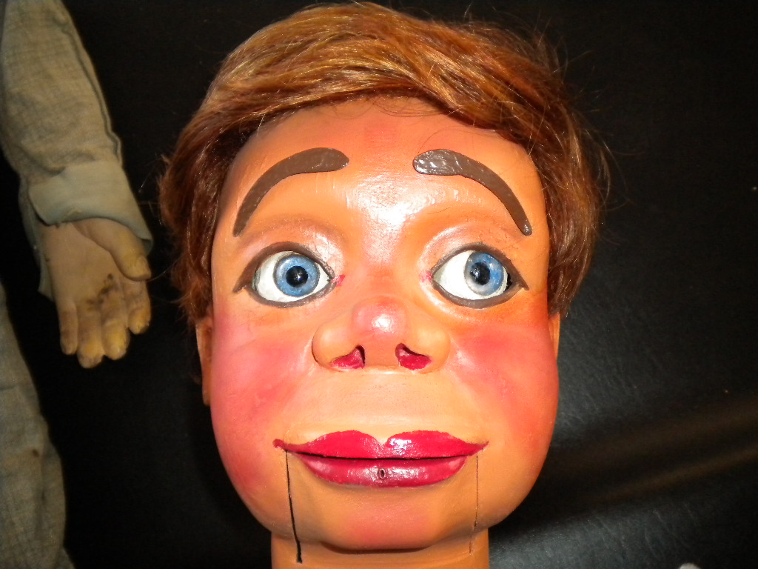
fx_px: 766
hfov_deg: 52.6
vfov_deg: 40.7
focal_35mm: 35
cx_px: 379
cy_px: 284
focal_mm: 6.3
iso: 400
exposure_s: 1/30
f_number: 3.1
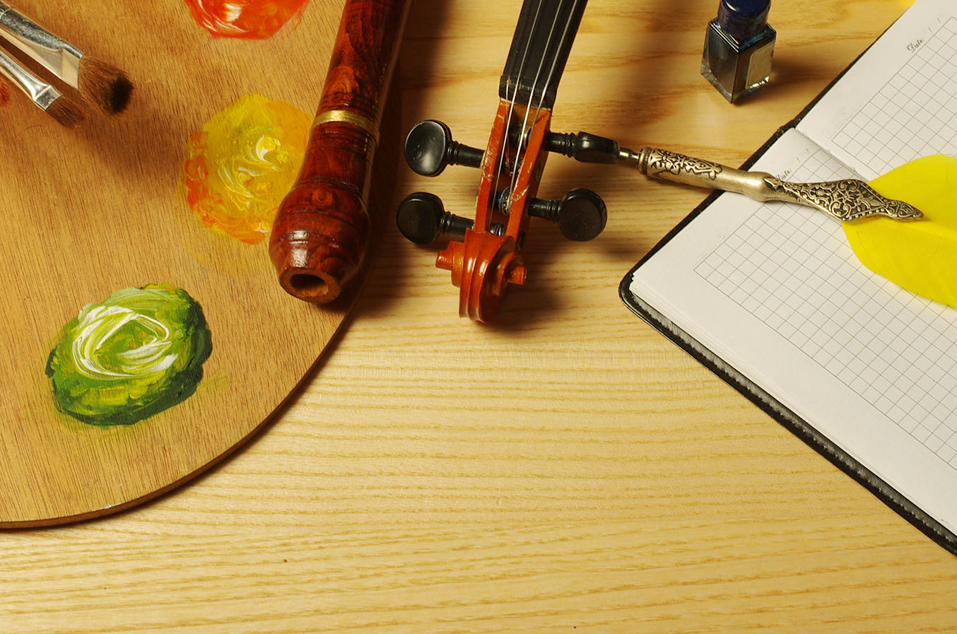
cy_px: 128
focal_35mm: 96
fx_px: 2547
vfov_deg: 14.1
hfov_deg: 21.3
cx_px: 505
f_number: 8
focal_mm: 35
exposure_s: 1/125
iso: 100
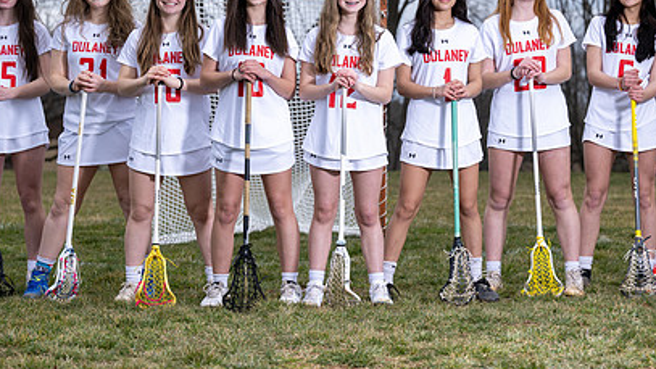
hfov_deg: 18.6
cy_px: 163
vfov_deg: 10.5
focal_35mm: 115
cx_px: 340
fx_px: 2000
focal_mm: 70
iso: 64
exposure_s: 1/250
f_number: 3.5
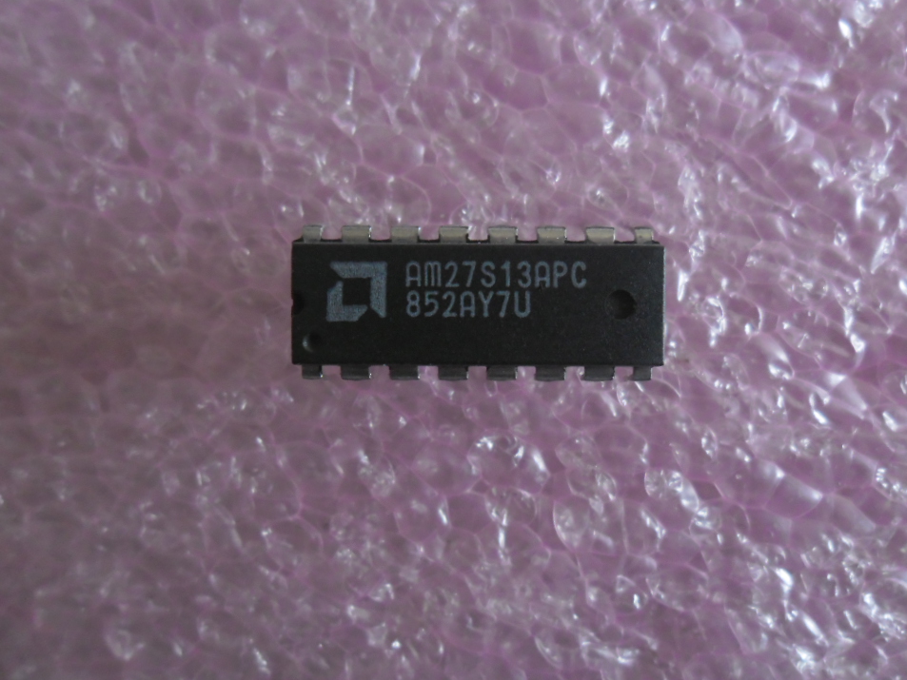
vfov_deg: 48.2
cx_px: 472
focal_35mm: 29
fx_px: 760
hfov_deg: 61.6
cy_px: 316
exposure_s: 1/34
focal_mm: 4.9
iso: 400
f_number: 3.5
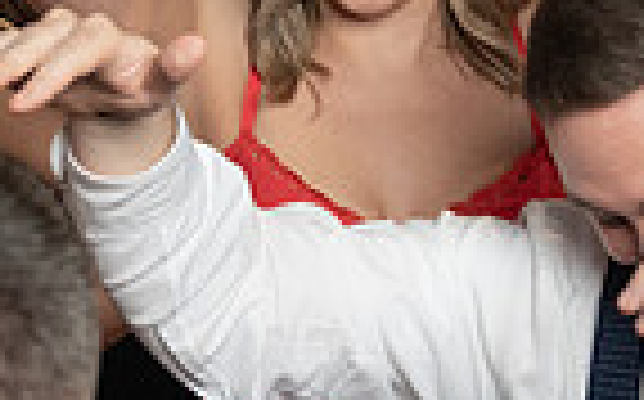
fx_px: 2577
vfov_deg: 8.9
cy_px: 72
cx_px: 112
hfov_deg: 14.2
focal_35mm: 147
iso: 2000
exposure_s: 1/200
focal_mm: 33
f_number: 5
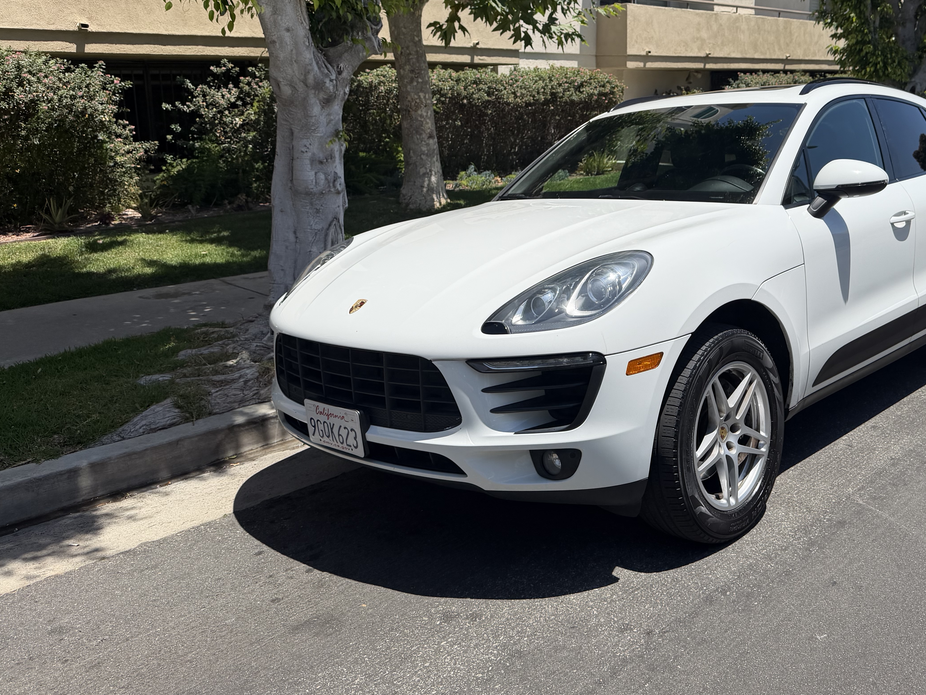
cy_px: 250
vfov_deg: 42.5
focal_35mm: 33
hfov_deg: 54.6
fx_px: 883
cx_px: 593
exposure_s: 1/5714
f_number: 1.78
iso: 80
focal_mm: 6.76
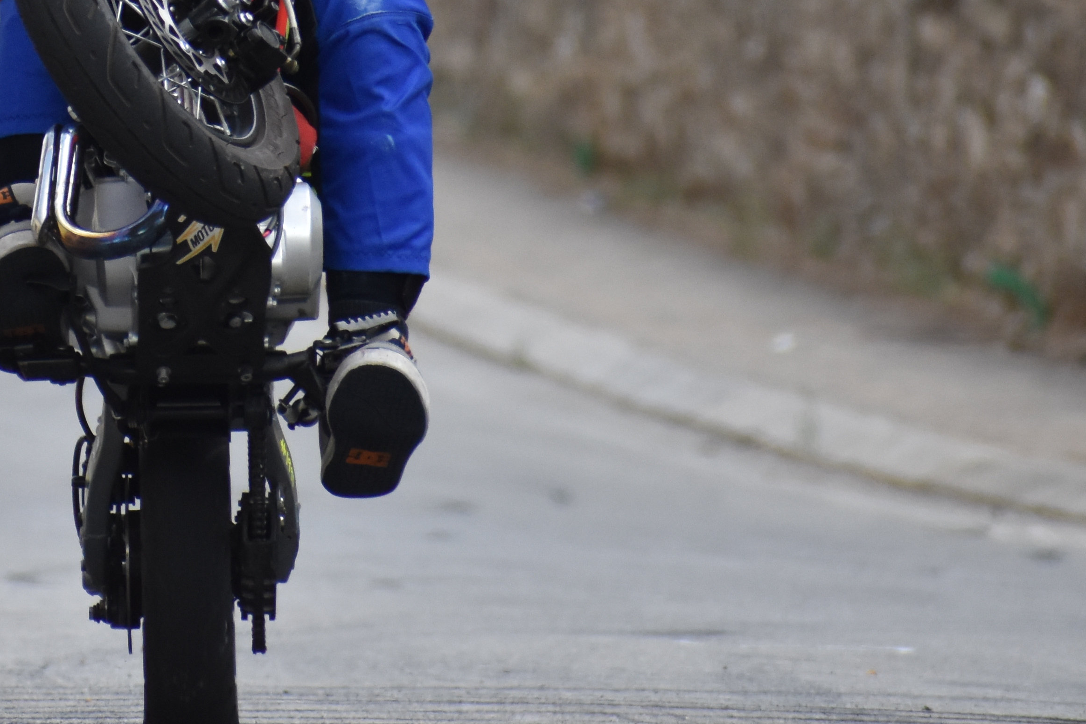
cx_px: 83
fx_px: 34991
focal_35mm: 1160
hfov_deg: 1.8
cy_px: -173
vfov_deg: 1.2
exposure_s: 1/800
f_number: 6.3
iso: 800
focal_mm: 300
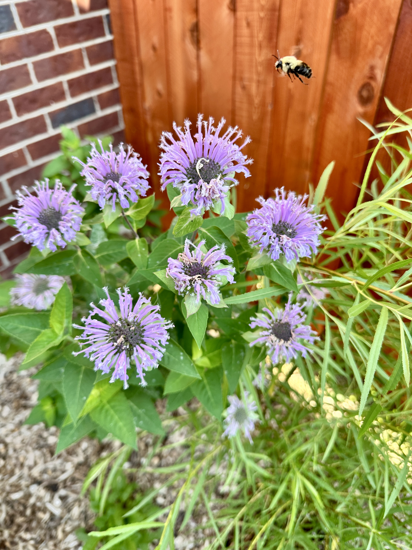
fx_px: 381
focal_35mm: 24
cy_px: 275
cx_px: 206
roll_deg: +2.9
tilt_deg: -41.4
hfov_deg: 56.8
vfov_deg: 71.6
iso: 80
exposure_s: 1/268
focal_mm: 6.86
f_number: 1.78
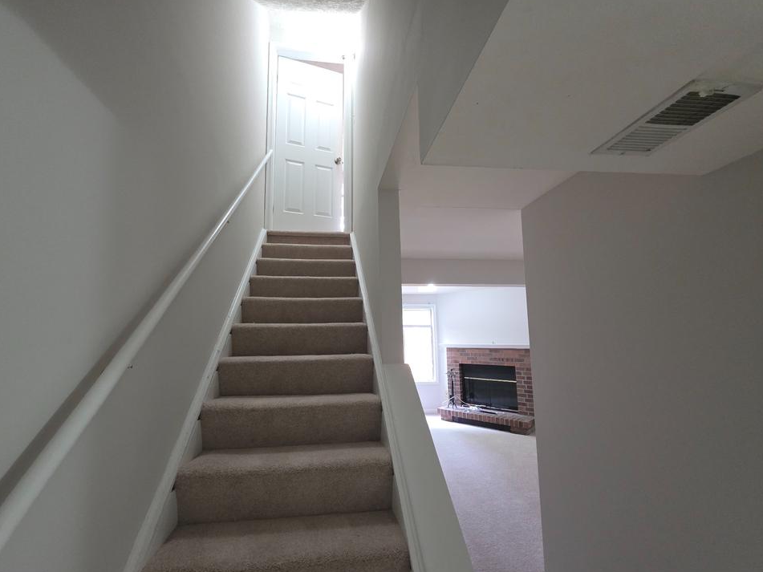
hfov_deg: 101.9
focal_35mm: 14
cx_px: 356
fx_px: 309
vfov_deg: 85.6
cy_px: 299
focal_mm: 2.2
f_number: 1.9
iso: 500
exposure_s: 1/60
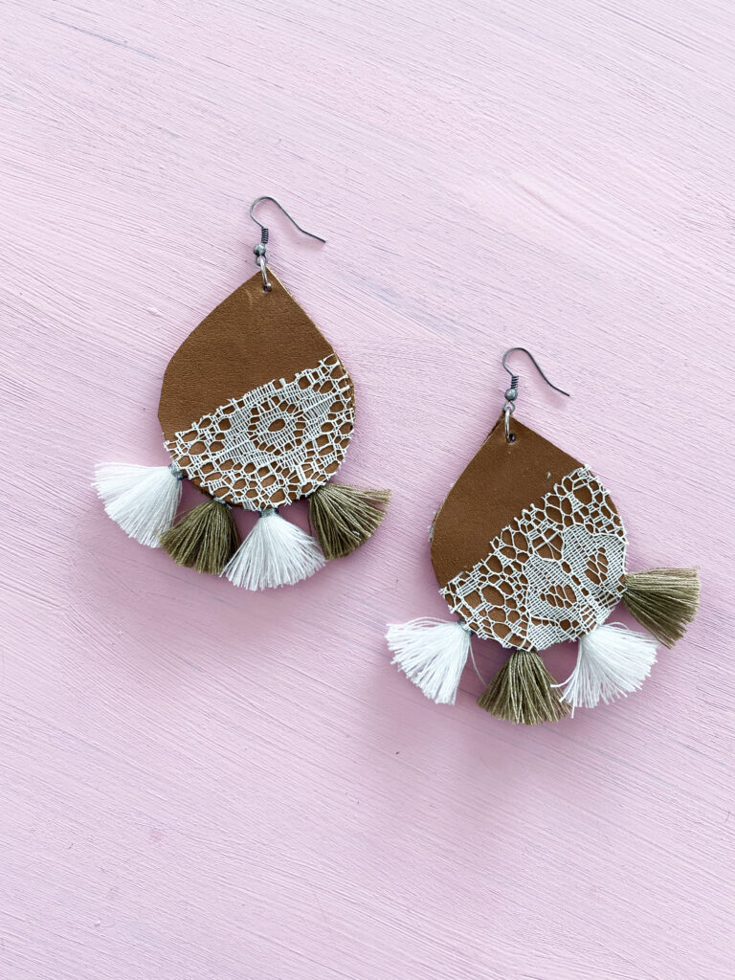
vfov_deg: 67.3
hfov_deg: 53.1
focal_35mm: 26
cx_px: 368
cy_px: 490
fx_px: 736
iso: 80
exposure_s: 1/120
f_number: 1.8
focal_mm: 4.25
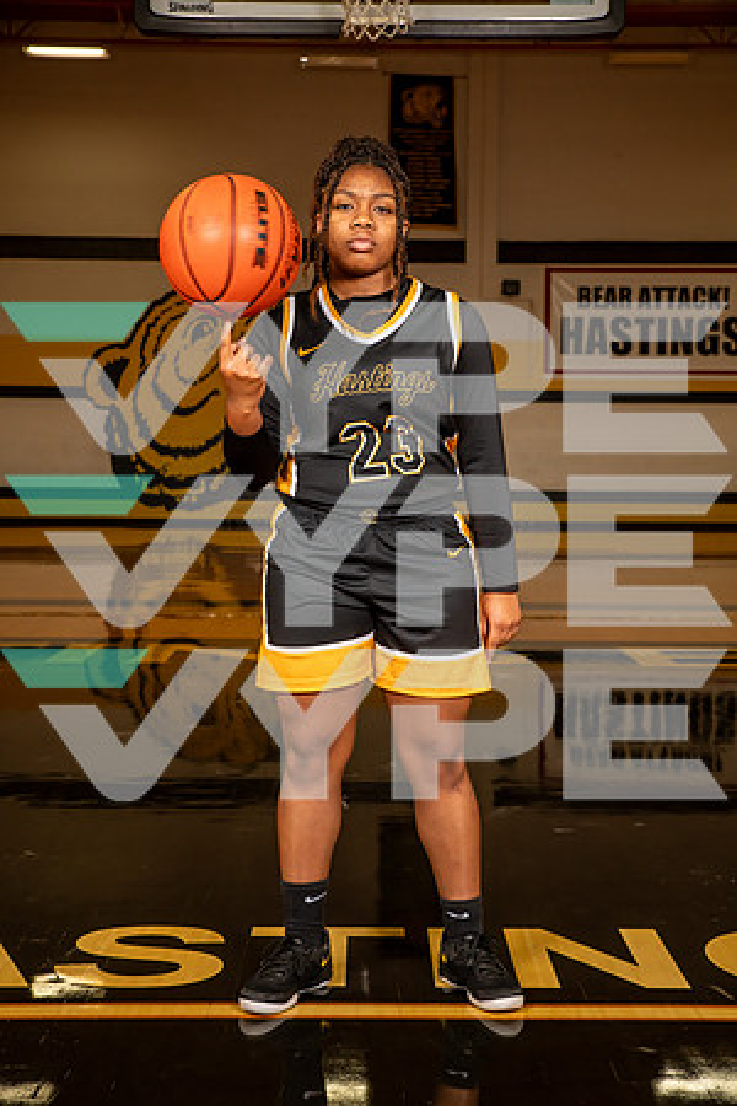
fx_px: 1720
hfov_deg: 24.2
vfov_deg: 35.6
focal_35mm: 56
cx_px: 368
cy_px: 553
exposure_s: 1/400
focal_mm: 56
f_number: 7.1
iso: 640
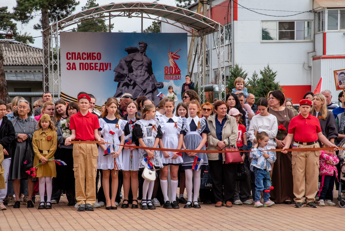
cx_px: 172
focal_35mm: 123
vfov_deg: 11.1
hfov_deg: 16.6
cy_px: 116
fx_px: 1182
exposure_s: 1/160
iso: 320
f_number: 13
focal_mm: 120
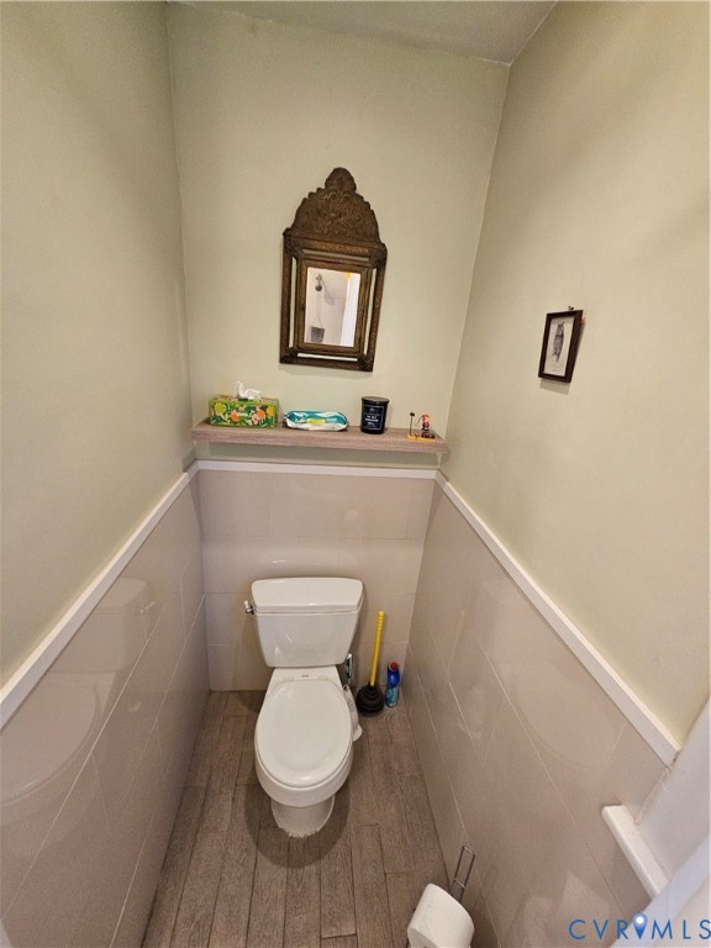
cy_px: 474
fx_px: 356
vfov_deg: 106.2
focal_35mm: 13
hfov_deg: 89.9
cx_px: 356
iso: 400
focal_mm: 2.2
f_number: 2.2
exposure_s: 1/60
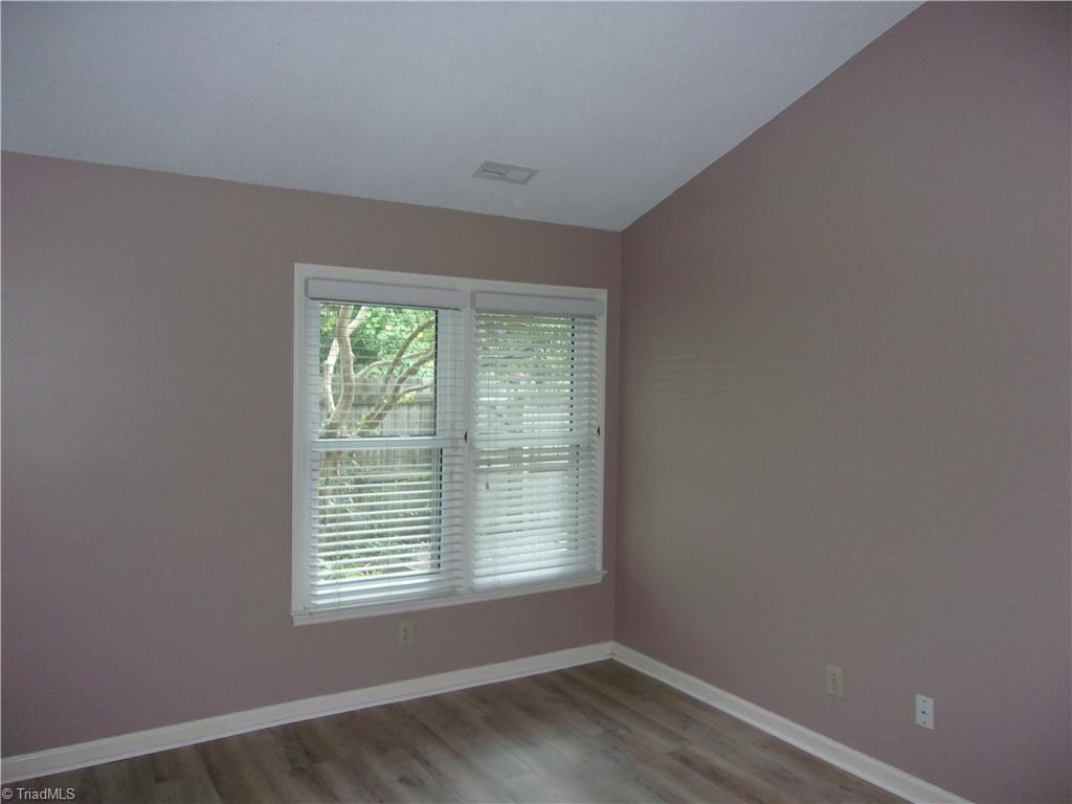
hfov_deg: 65.3
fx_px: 836
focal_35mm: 27
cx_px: 536
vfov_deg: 51.4
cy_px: 402
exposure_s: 1/34
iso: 200
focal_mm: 4.9
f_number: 3
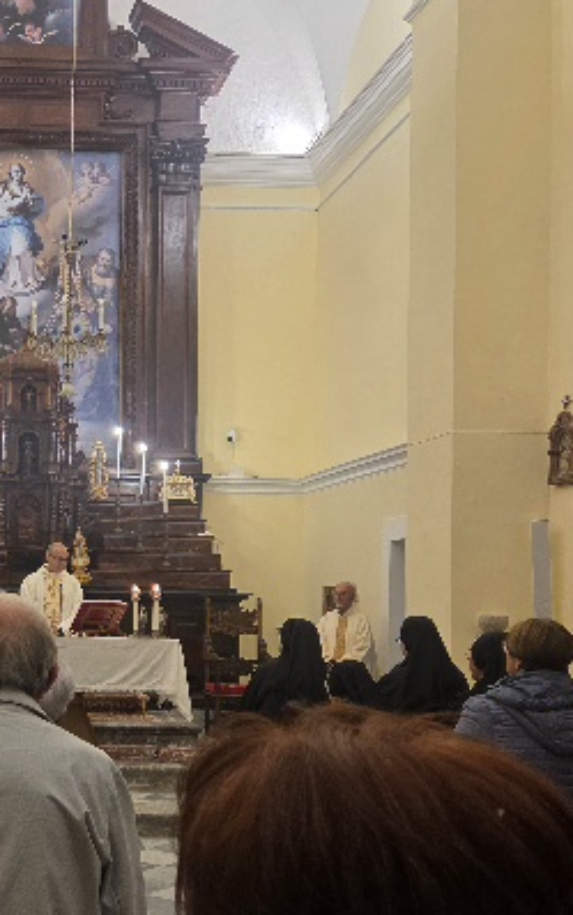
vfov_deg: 40.8
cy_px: 566
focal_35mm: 49
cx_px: -23
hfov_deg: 24.9
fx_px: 1223
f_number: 1.8
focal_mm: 5.4
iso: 200
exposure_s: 1/101
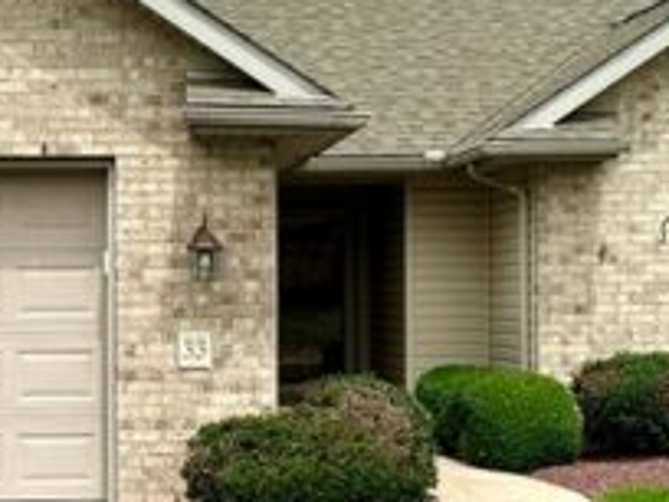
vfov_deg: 15.7
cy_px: 279
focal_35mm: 94
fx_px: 1817
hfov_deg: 20.7
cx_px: 187
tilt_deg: +0.5
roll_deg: -0.7
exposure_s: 1/7042
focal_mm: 6.86
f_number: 1.78
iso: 80
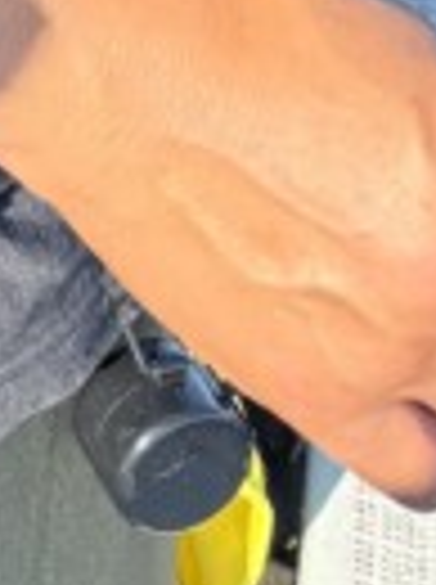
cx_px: -499
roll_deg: +2.9
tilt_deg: -15.5
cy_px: -1112
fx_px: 2494
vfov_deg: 10.2
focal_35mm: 148
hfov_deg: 9.2
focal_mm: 6.76
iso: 100
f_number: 1.78
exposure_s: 1/1812
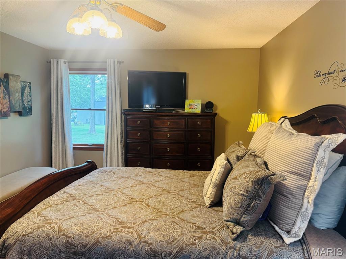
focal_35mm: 24
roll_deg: -1.1
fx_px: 240
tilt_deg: -6.2
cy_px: 130
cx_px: 173
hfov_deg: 71.6
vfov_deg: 56.8
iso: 320
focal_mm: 6.76
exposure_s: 1/60
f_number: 1.78
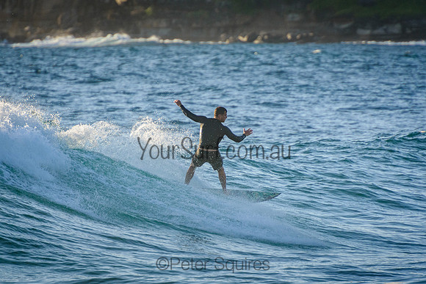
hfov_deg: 3.4
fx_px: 7226
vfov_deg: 2.3
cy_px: 142
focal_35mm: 611
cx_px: 213
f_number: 5.6
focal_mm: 400
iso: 560
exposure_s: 1/2000
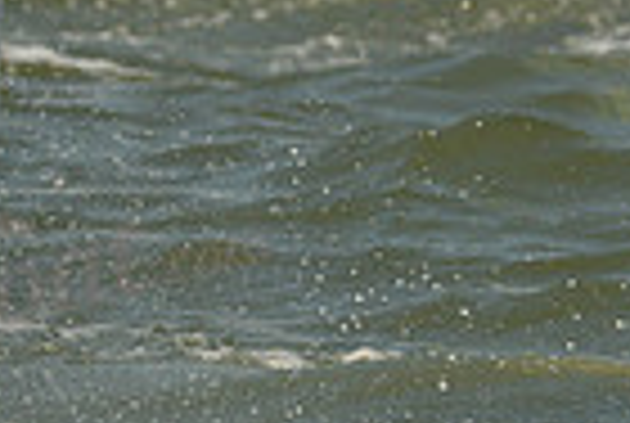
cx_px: -594
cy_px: 137
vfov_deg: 1.5
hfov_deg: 2.3
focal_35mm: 910
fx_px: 15959
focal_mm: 220
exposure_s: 1/1250
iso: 280
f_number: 10
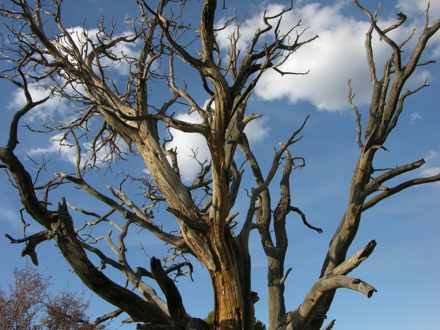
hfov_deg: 52.6
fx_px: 445
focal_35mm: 35
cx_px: 220
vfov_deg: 40.7
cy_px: 165
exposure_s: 1/208
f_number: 6.3
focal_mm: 8.9
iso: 50
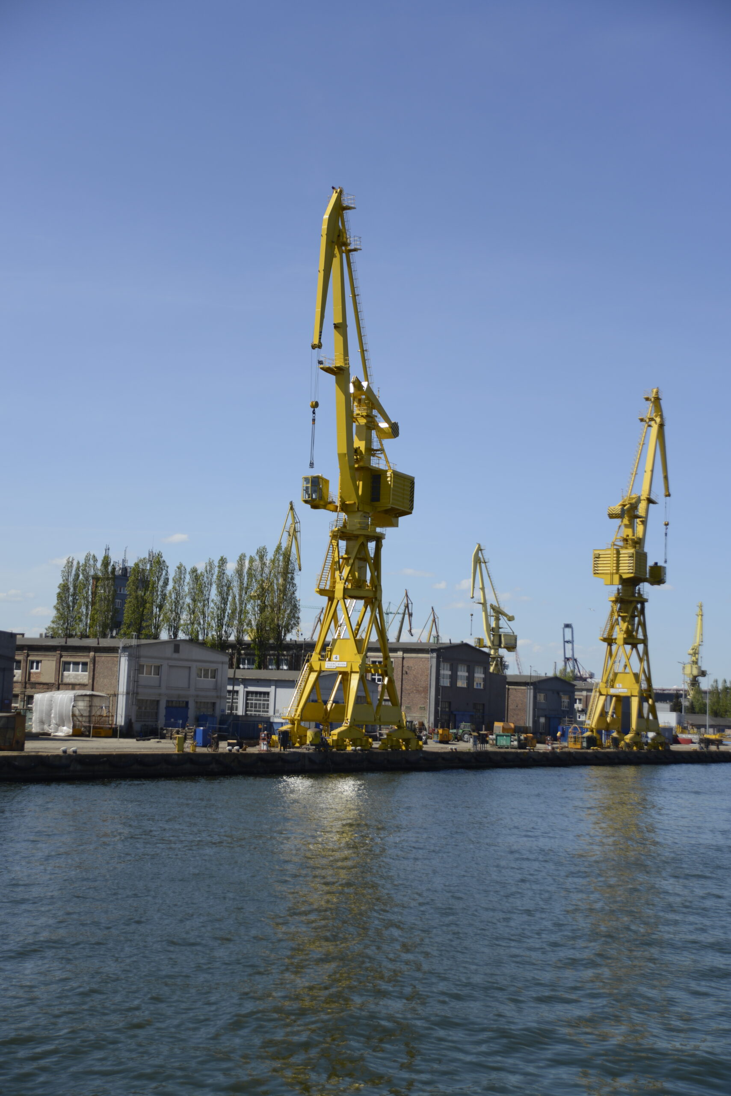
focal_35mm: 45
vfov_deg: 43.6
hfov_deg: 29.9
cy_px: 548
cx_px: 366
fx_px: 1369
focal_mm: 45
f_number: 3.5
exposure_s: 1/1600
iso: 100
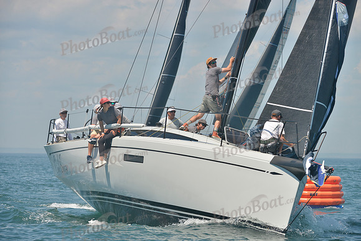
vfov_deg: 6.9
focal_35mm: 200
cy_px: 120
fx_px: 2006
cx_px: 180
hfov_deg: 10.3
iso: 280
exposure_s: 1/1000
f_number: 8
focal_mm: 200
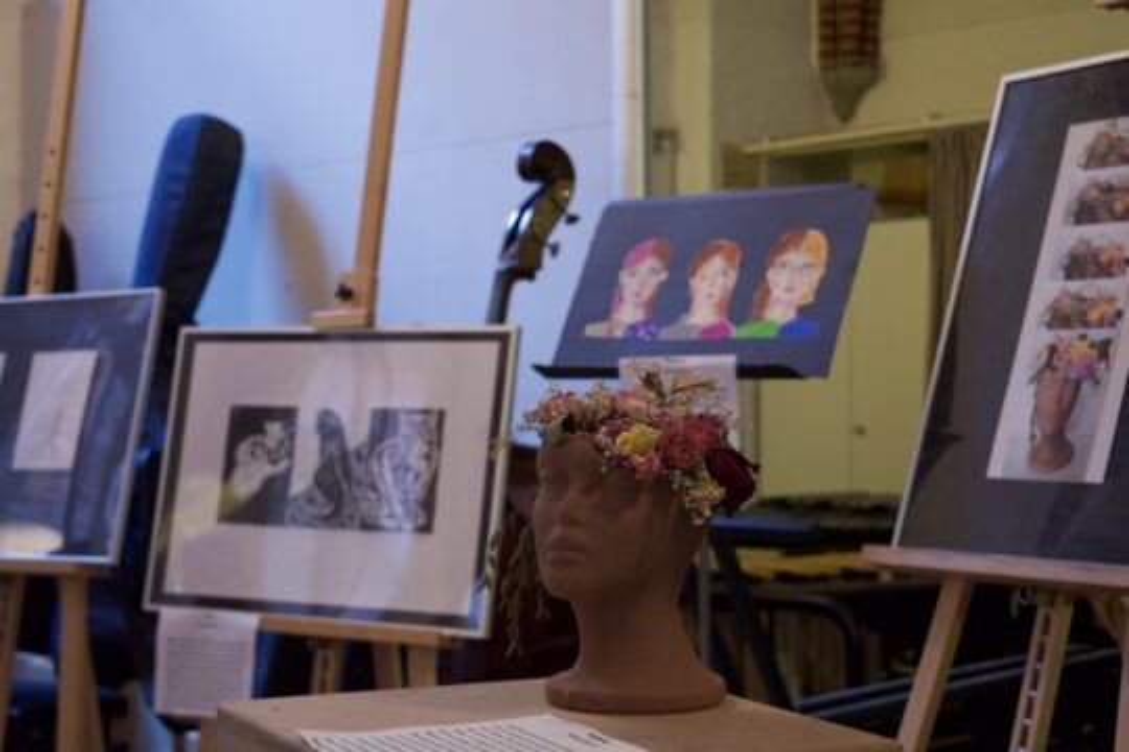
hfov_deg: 29.9
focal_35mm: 68
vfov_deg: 20.2
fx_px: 2117
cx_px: 564
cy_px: 376
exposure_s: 1/20
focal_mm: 45
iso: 1600
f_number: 5
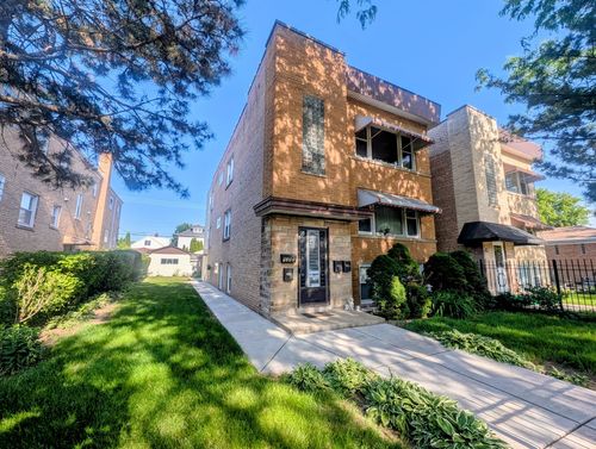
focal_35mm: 13
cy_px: 224
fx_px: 224
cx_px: 298
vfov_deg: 90.1
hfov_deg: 106.1
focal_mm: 1.95
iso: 46
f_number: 2.2
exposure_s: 1/1218
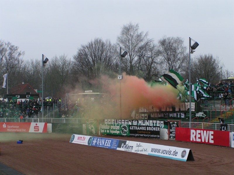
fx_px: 534
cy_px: 88
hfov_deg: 24.7
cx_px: 117
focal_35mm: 79
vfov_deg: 18.7
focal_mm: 12.1
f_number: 5.6
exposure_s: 1/200
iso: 50
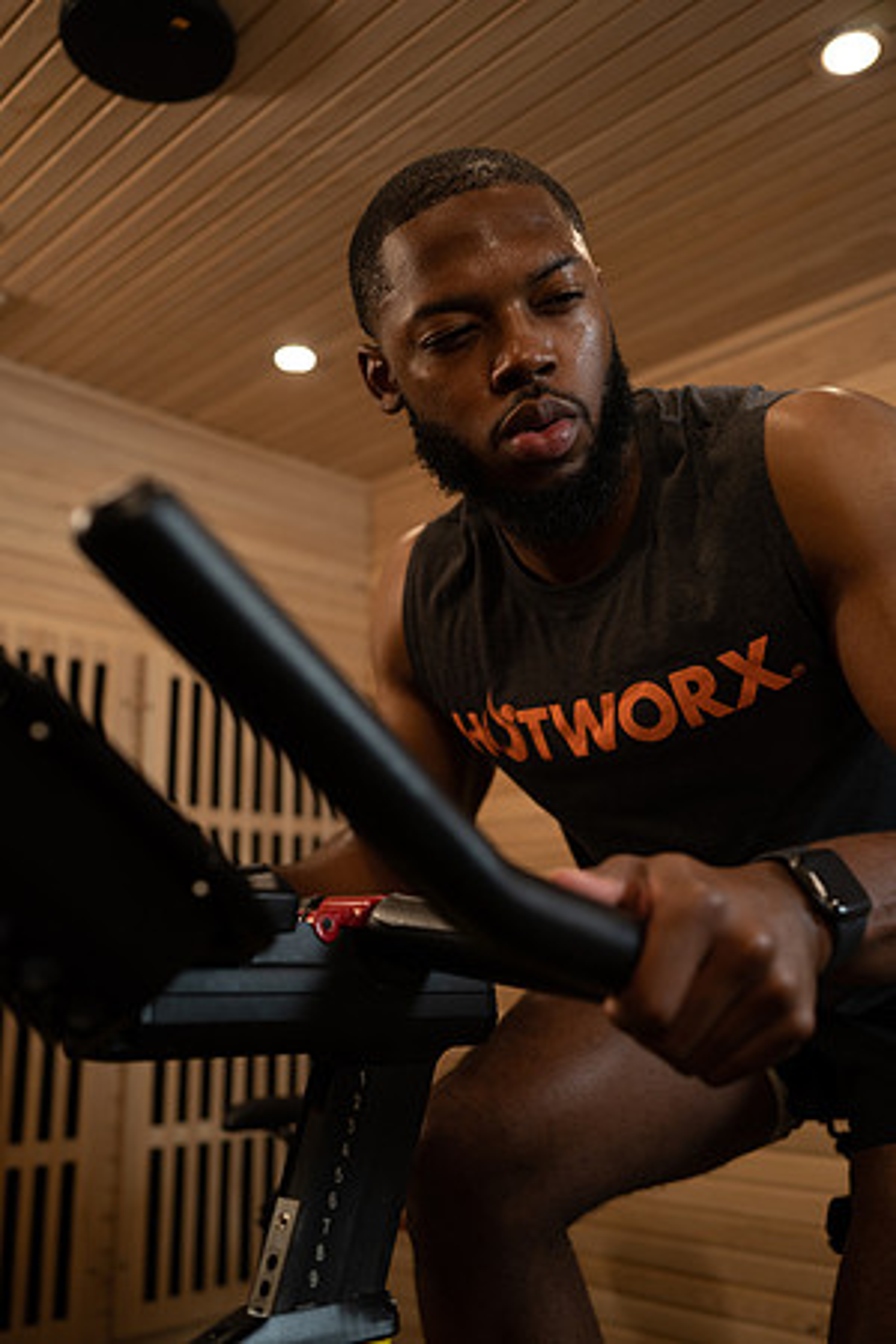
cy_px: 672
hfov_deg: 37.9
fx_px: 1307
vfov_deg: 54.4
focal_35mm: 35
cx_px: 448
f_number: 2.8
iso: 400
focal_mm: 35
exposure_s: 1/160
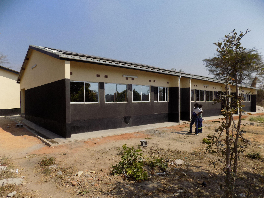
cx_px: 132
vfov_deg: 58.9
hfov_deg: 73.9
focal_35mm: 23
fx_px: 175
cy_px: 99
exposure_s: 1/1250
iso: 80
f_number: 3.1
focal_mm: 4
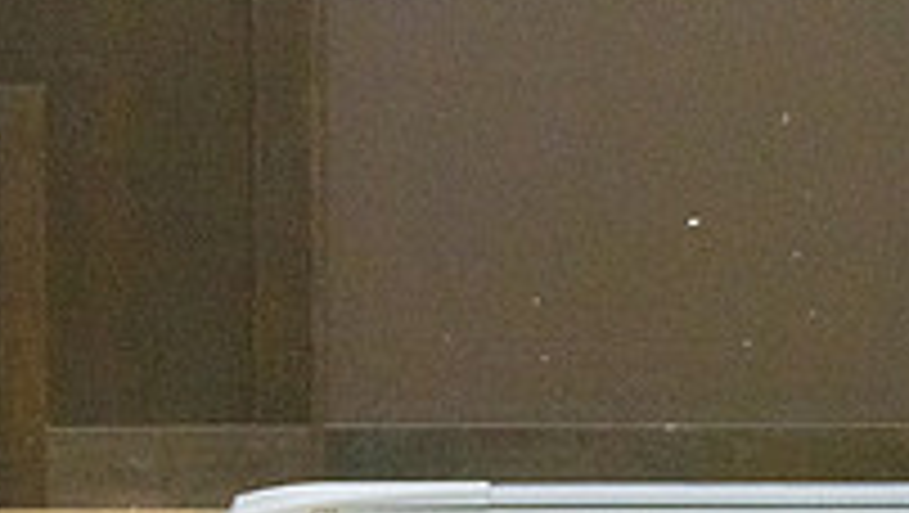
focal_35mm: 391
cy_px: 155
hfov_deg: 5.5
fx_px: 9432
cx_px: -279
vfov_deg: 3.1
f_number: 4.5
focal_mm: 130
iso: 10000
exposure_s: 1/1000
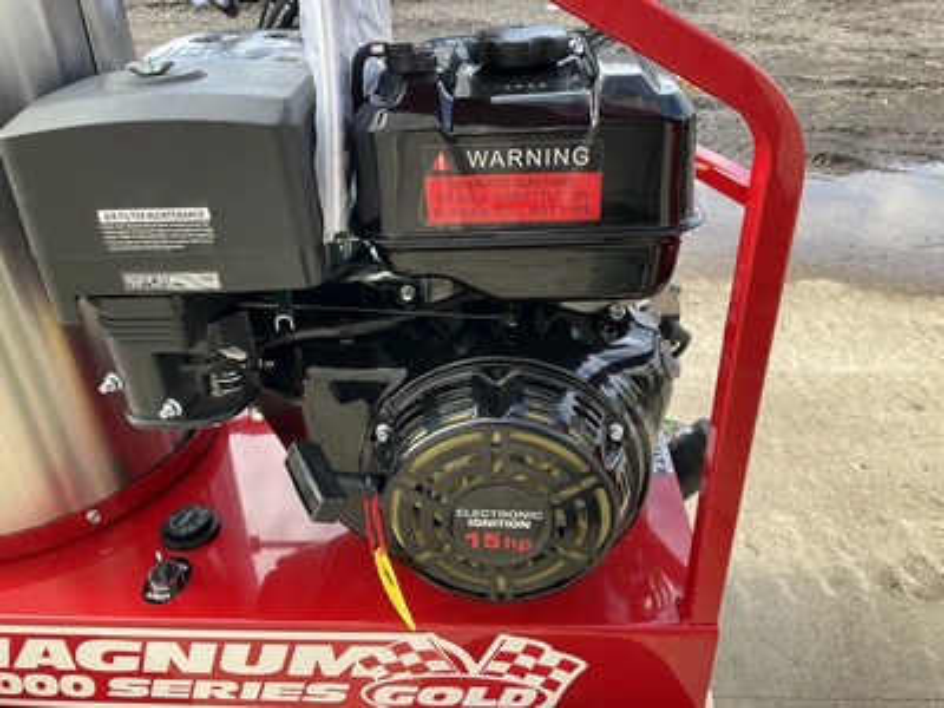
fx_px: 791
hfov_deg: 61.7
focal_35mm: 29
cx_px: 472
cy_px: 354
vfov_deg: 48.2
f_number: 1.8
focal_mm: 3
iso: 20
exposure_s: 1/122
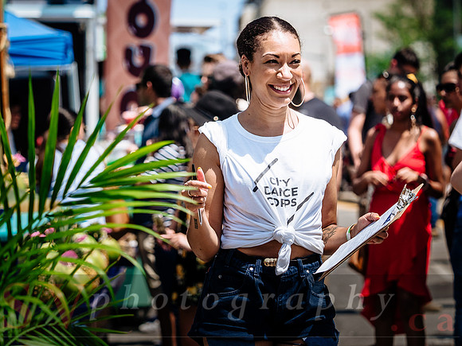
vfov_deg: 7.5
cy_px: 144
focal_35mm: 198
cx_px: 231
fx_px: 2647
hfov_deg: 10.0
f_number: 2.8
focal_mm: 85
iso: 200
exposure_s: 1/2500
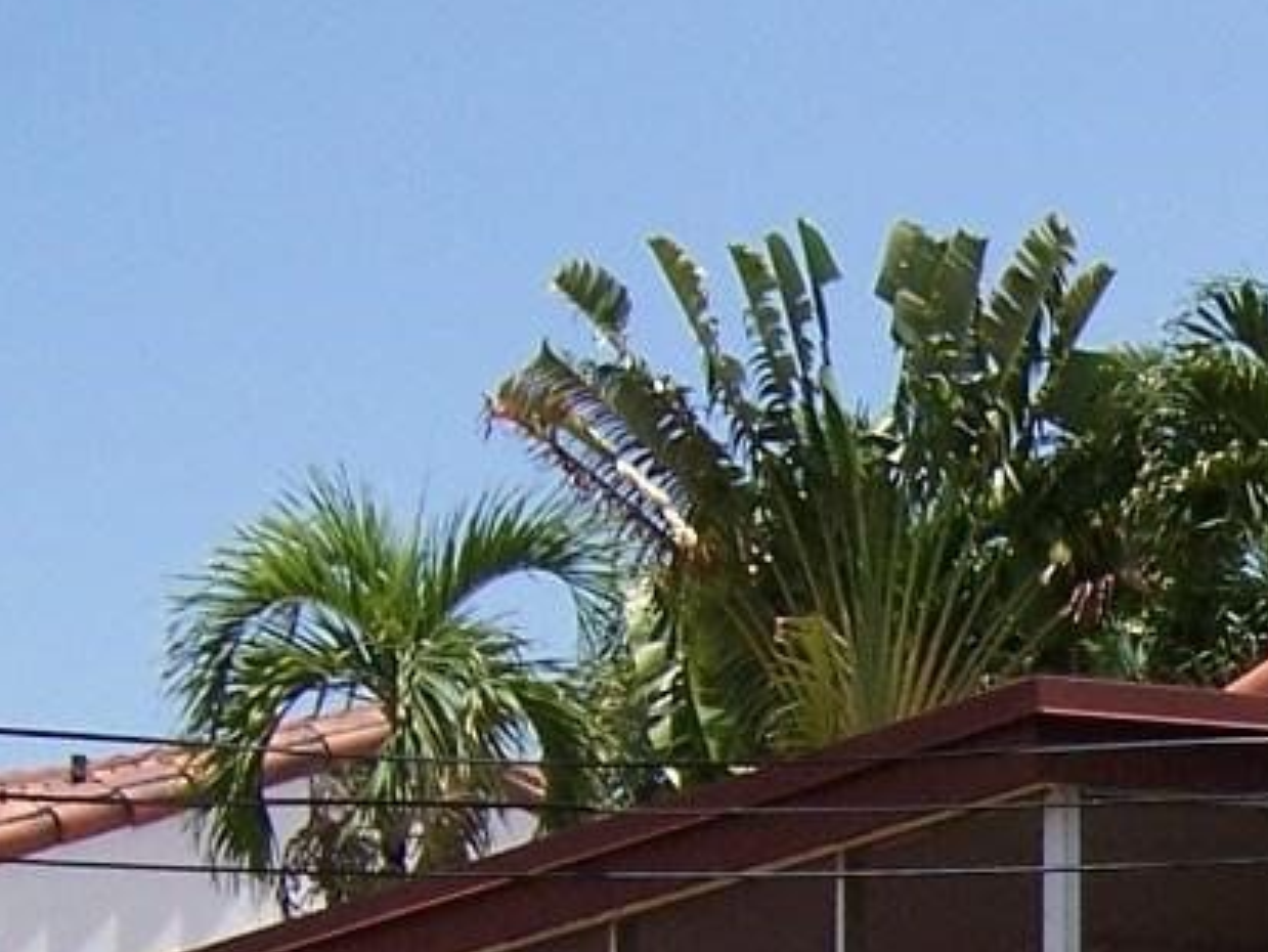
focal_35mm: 124
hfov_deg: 15.0
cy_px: 1293
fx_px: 4543
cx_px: 1781
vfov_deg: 11.6
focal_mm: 5.5
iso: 80
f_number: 3.4
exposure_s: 1/1000
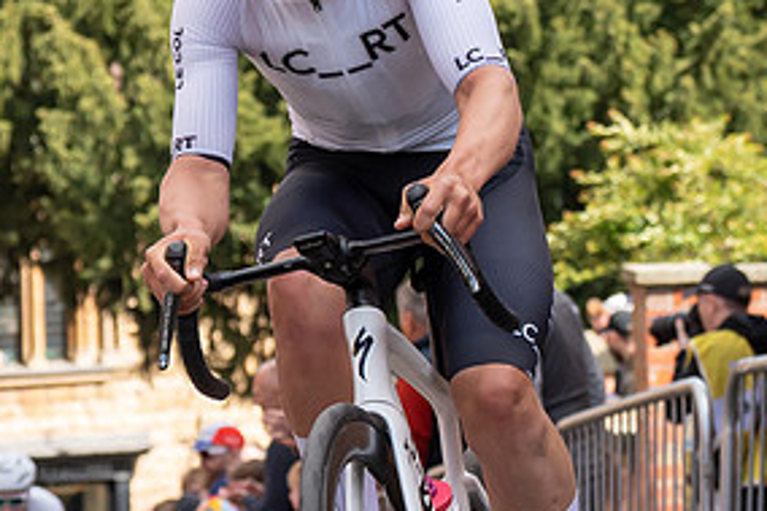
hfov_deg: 6.7
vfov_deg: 4.4
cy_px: -253
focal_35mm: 309
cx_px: 565
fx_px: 6579
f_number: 5
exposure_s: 1/1000
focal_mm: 70
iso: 320
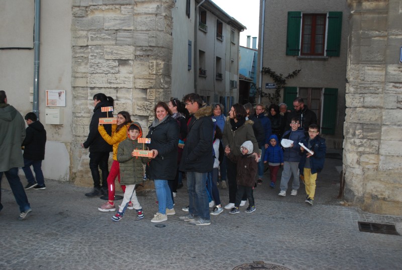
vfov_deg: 37.0
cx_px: 201
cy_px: 135
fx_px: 403
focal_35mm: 36
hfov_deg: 53.0
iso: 280
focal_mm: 24
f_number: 4.2
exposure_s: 1/60
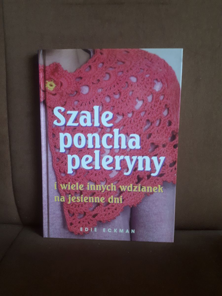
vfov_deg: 65.3
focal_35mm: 27
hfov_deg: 51.4
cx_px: 111
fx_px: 231
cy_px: 148
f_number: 1.9
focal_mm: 3.6
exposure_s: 1/15
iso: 250
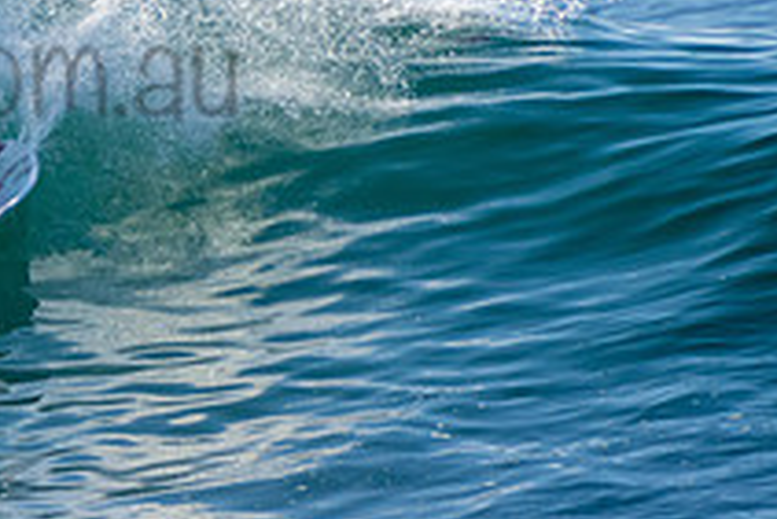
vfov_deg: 0.8
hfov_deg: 1.2
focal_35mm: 1650
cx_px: -151
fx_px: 35636
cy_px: 31
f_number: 5.6
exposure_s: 1/2000
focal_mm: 400
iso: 280
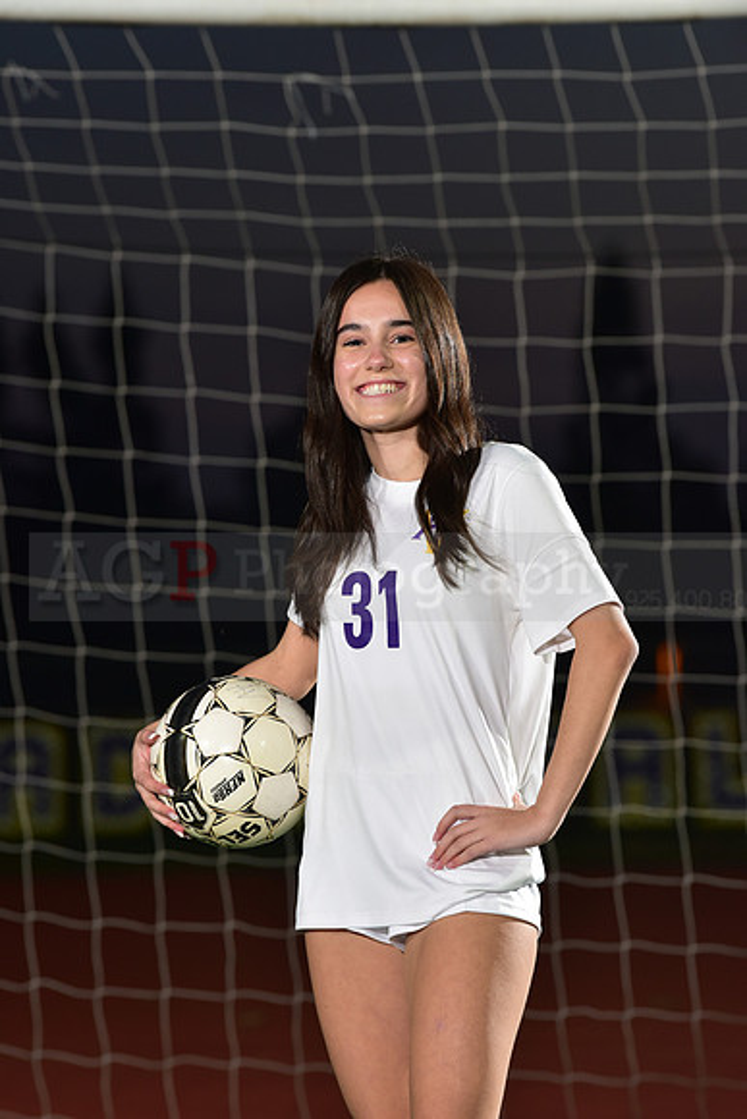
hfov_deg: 6.9
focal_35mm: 200
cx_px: 374
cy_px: 560
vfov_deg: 10.3
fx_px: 6221
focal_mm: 200
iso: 1250
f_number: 5.6
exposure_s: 1/160
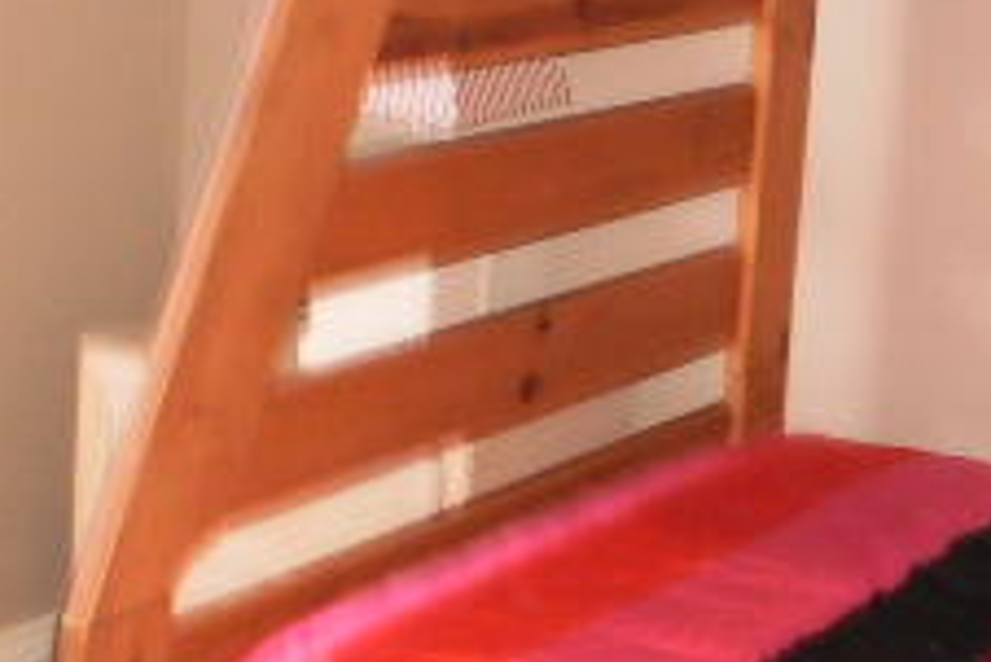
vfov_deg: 12.8
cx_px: 895
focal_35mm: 106
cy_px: 53
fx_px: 2920
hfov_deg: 18.9
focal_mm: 6.3
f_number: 3.1
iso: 320
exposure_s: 1/30
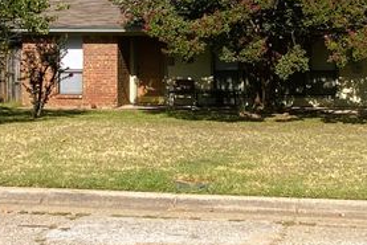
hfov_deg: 40.7
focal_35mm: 47
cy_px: 5
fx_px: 479
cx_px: 274
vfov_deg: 27.2
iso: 20
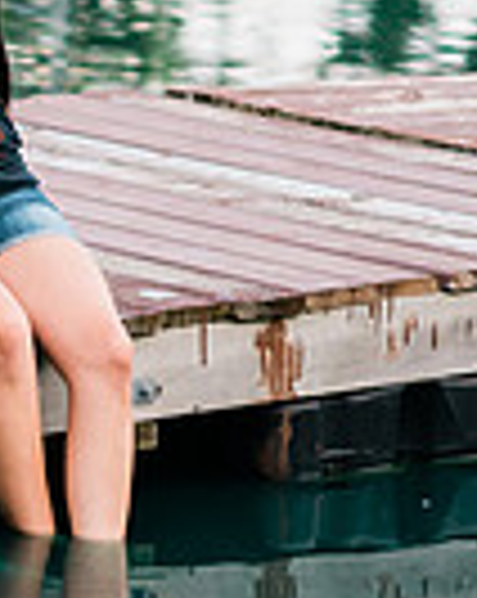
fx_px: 6810
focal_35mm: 385
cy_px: 430
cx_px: -648
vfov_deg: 5.0
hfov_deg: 3.9
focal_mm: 85
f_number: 2.8
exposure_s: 1/400
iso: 100
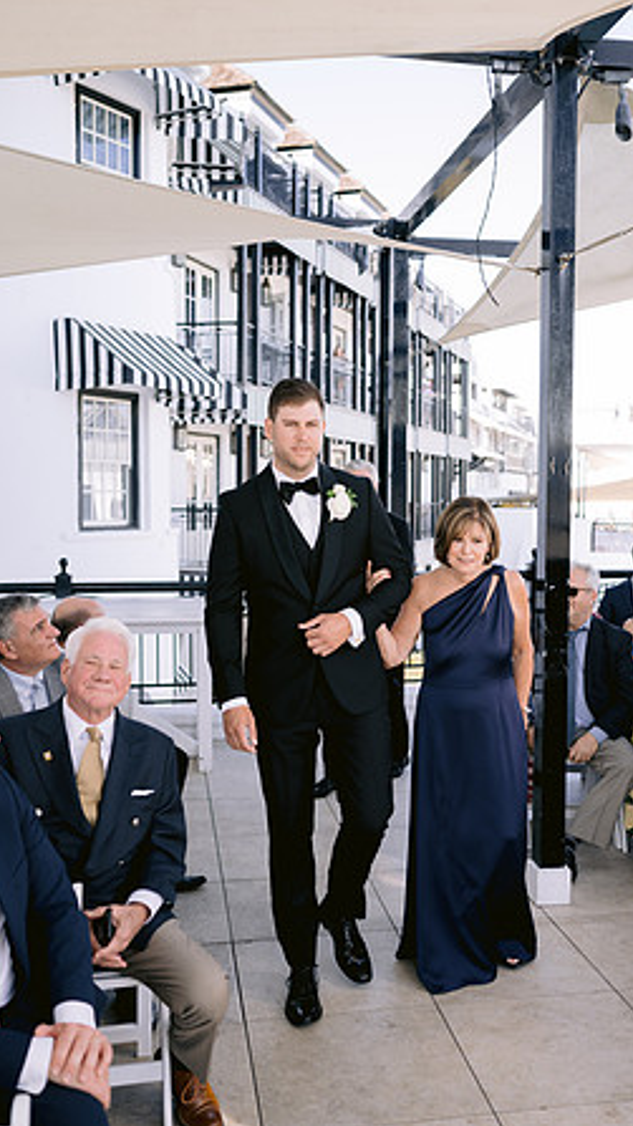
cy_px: 560
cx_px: 368
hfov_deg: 31.9
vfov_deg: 54.0
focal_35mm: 37
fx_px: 1104
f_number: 2.8
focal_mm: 35
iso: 200
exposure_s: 1/500
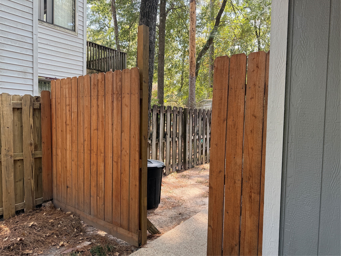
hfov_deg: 71.6
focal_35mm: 24
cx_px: 170
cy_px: 128
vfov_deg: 56.8
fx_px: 236
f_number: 1.78
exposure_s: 1/243
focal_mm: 6.76
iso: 80
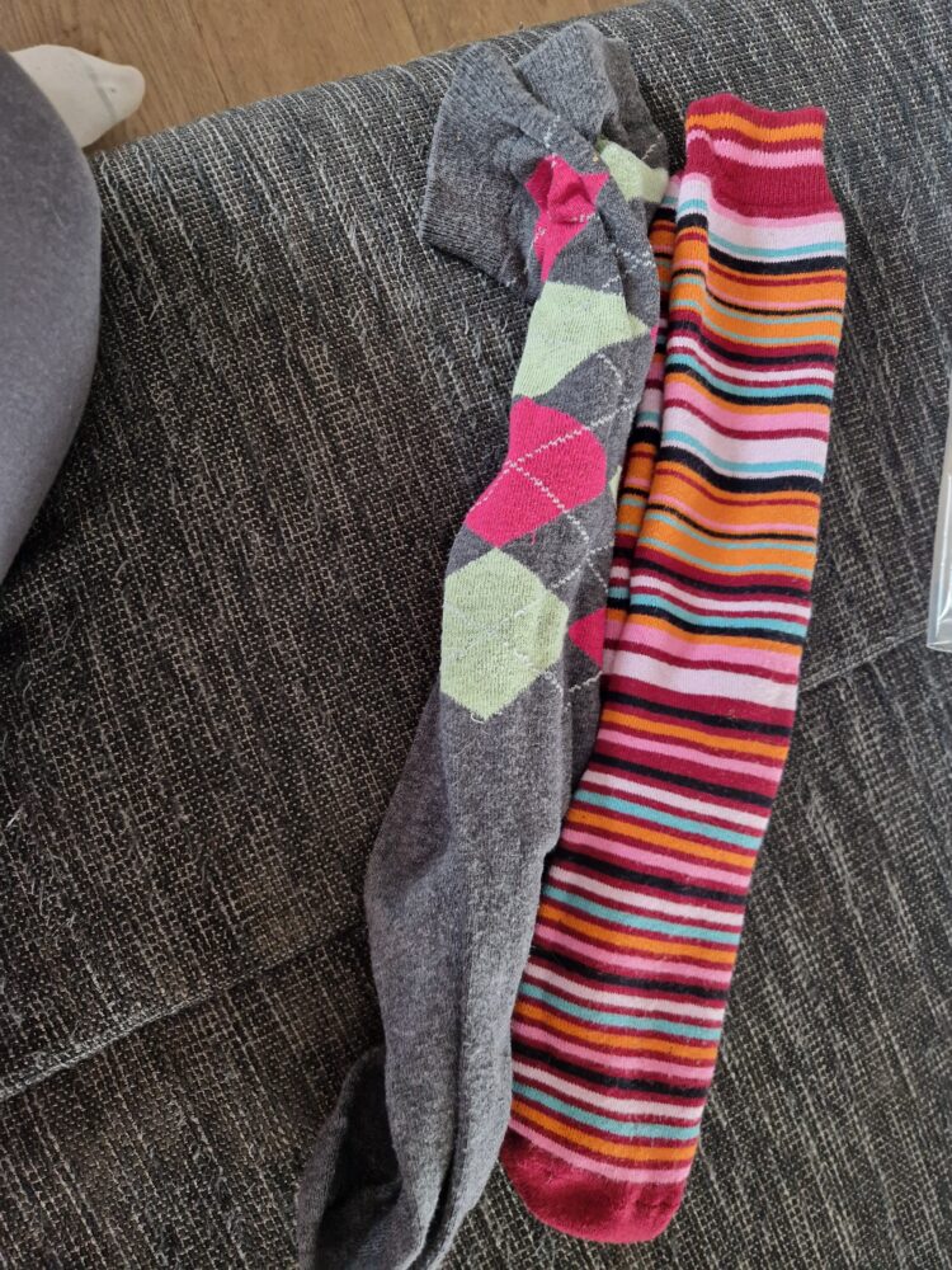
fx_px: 843
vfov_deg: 73.9
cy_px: 635
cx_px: 476
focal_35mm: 23
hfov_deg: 58.9
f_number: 1.8
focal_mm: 5.4
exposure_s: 1/50
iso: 800
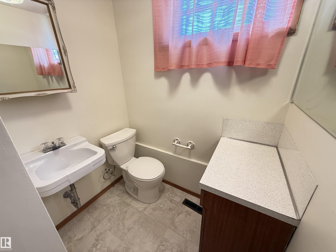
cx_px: 168
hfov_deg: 102.1
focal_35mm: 14
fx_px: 136
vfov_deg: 85.7
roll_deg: +1.5
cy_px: 126
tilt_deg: -21.4
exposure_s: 1/60
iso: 320
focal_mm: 2.22
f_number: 2.2
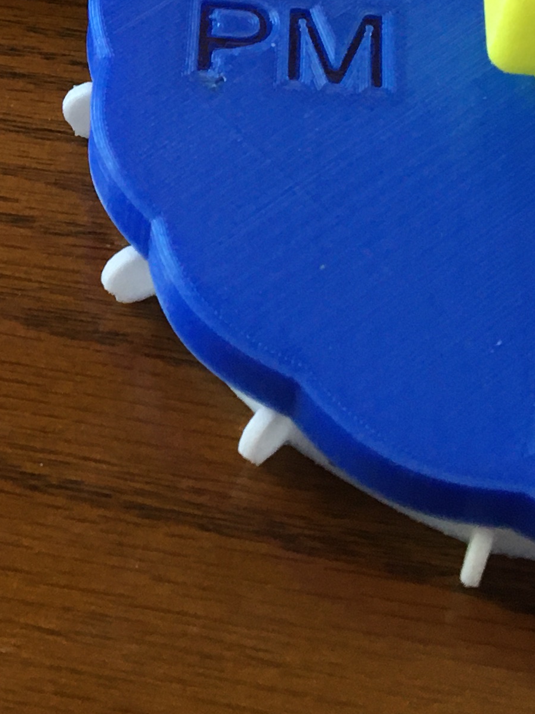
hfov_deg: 14.5
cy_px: 37
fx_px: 2019
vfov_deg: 19.6
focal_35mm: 98
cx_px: -135
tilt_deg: -48.5
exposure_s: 1/30
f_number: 2.2
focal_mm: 4.15
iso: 80
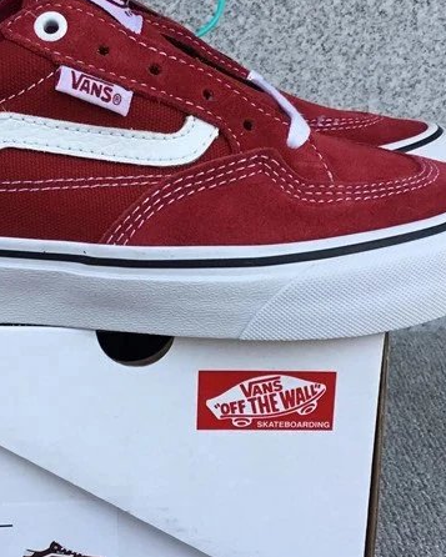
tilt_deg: -18.3
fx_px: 1006
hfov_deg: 24.9
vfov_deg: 30.9
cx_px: 161
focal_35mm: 61
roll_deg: -0.5
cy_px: 298
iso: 25
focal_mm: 3.3
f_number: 2.4
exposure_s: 1/395
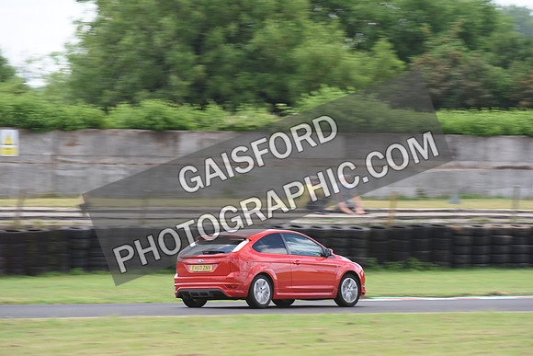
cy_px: 178
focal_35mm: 400
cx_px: 266
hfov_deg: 5.2
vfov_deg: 3.4
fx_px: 5923
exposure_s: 1/125
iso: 640
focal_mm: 400
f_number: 8
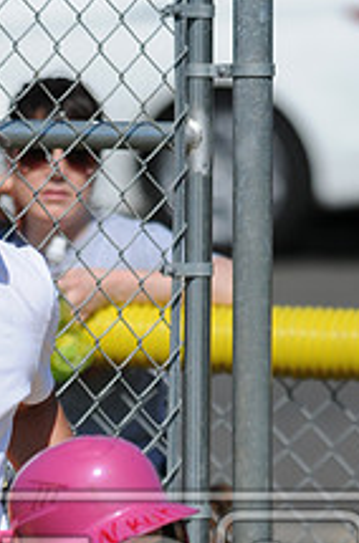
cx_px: 32
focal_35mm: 1216
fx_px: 18306
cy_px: 609
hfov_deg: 1.1
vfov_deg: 1.7
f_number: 4
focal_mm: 300
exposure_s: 1/3200
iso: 200
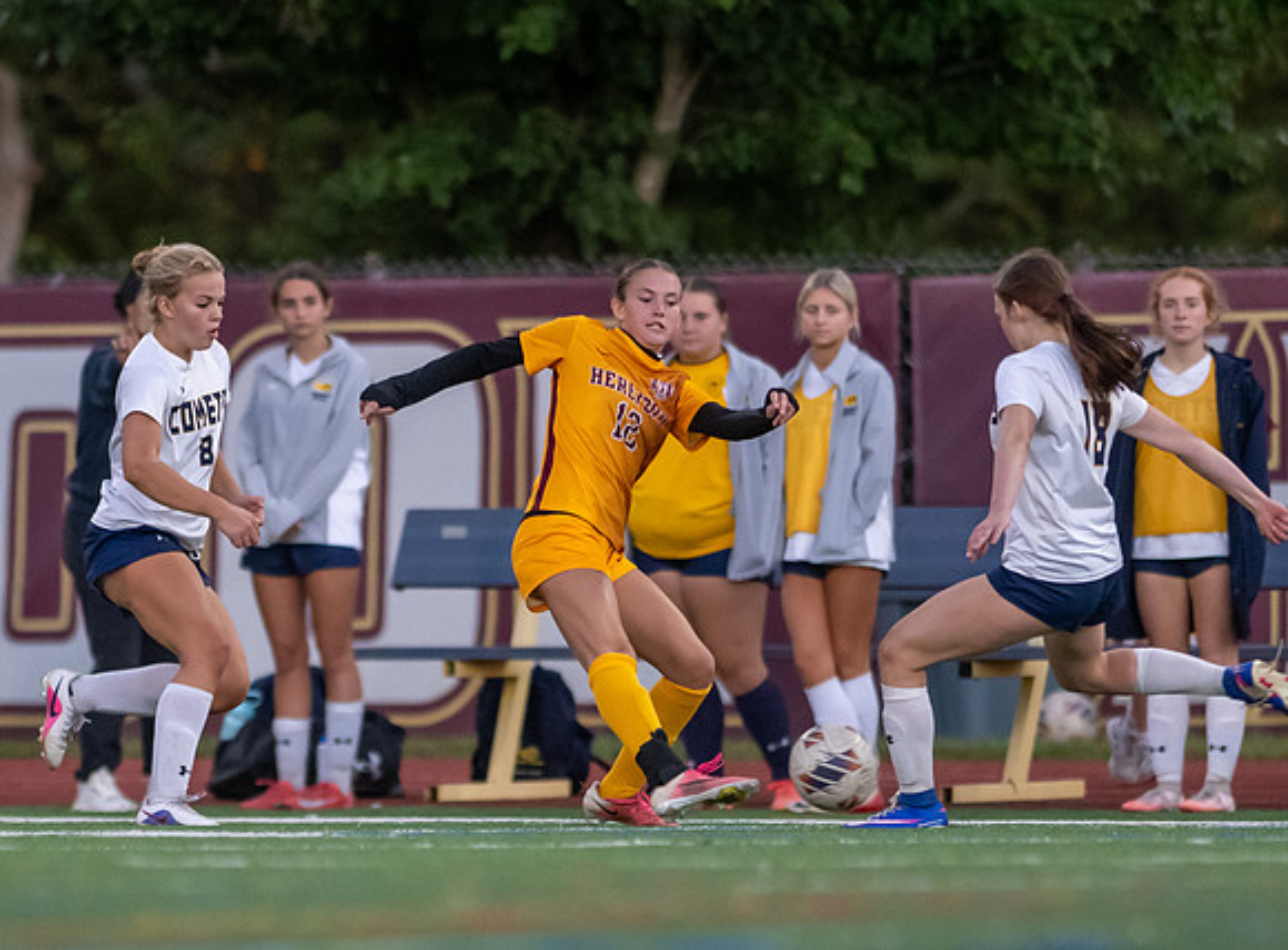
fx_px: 27737
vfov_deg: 2.0
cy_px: 728
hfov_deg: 2.7
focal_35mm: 750
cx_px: 381
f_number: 2.8
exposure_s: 1/1000
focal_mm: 300
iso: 2800
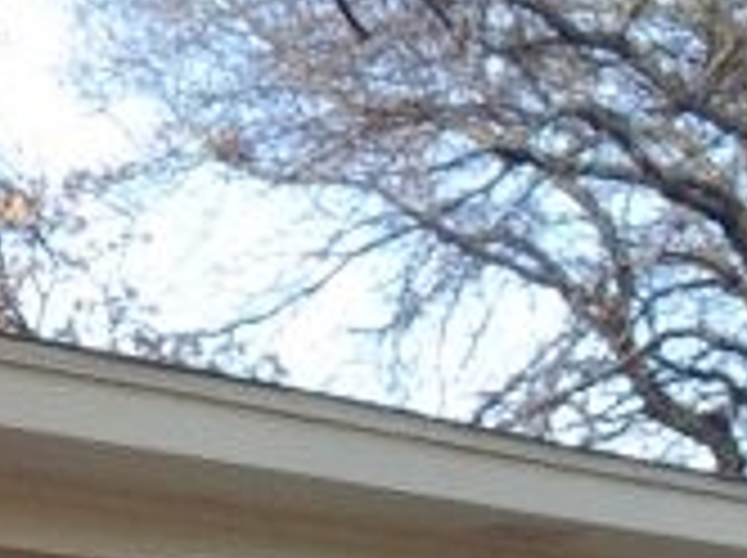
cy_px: 1048
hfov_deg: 16.0
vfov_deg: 12.0
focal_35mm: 112
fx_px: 2413
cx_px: -410
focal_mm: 4.15
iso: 32
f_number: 2.2
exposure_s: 1/127
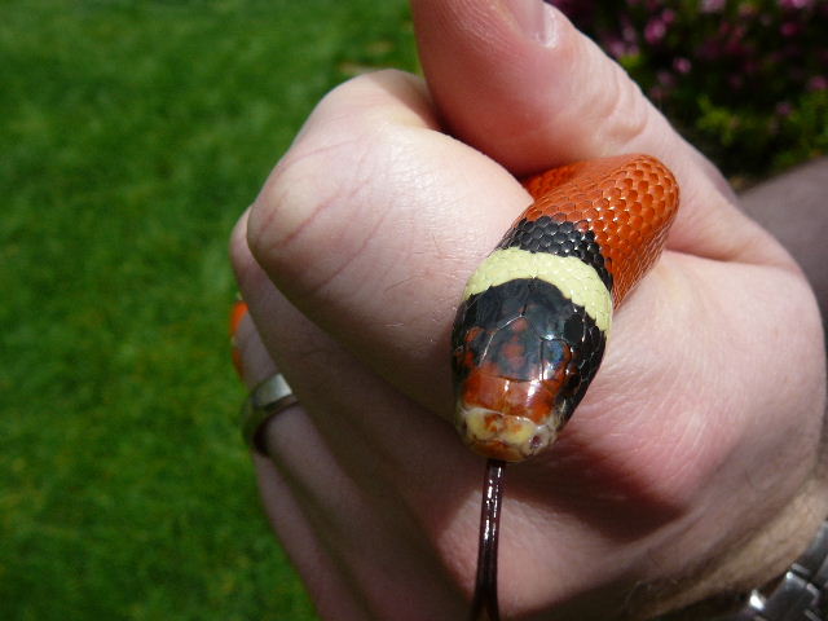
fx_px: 837
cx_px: 414
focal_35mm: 35
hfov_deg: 52.6
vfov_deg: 40.7
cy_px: 310
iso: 80
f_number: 5
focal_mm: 5.2
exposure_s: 1/500
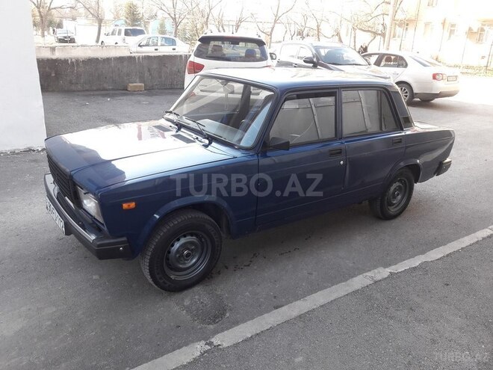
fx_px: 399
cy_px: 185
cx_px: 246
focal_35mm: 28
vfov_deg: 49.7
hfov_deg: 63.4
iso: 64
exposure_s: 1/100
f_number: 1.9
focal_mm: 3.7
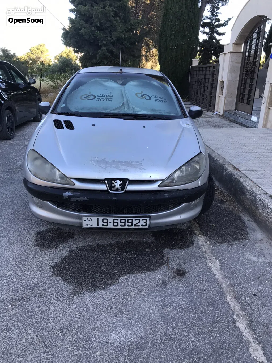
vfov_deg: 63.4
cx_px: 136
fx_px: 293
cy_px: 182
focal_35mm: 28
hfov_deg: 49.8
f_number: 1.8
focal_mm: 3.99
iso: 20
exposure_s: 1/184
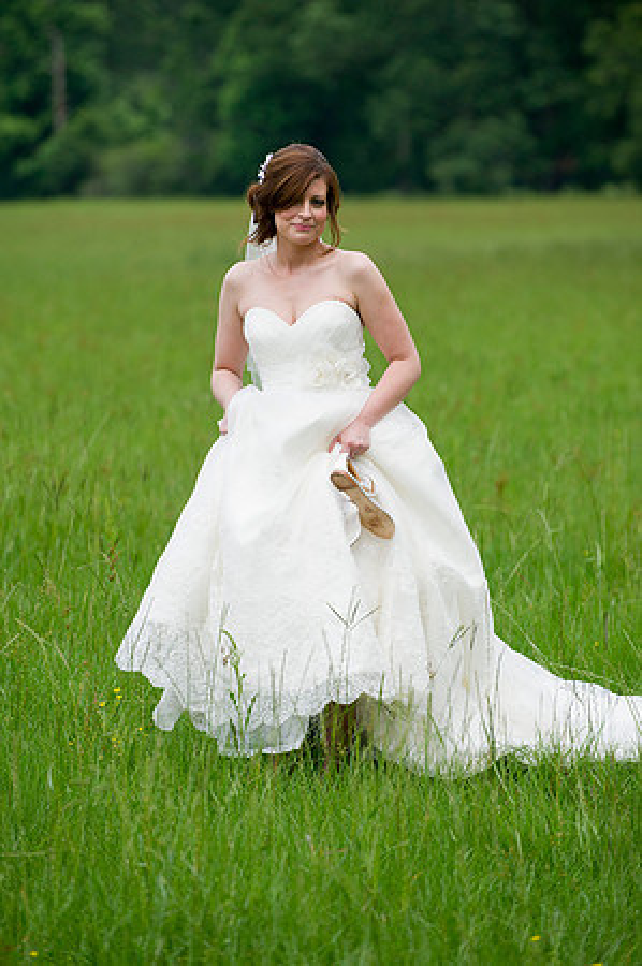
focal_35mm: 190
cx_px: 321
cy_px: 483
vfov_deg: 10.8
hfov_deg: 7.2
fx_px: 5094
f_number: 3.5
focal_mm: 190
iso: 500
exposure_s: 1/1000
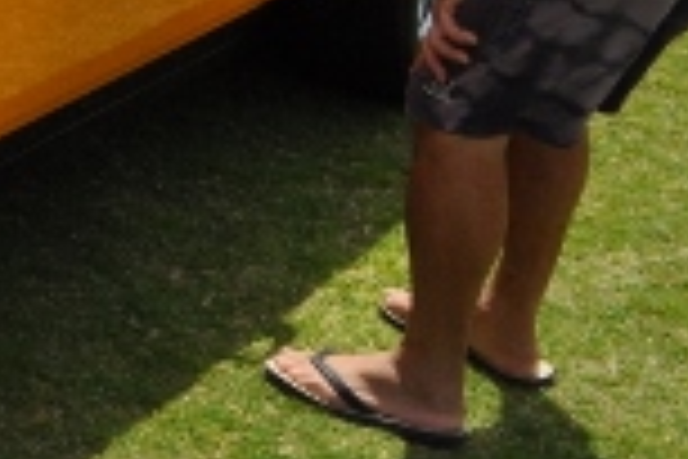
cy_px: -218
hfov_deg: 15.2
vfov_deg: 11.6
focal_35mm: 113
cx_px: -612
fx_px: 2159
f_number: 13
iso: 500
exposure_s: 1/640
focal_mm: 18
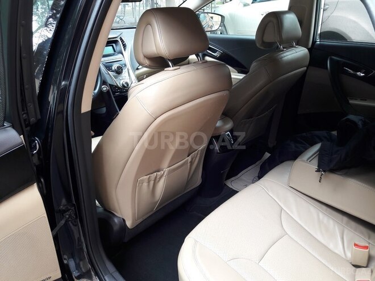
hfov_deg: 63.4
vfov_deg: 49.7
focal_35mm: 28
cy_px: 140
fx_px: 303
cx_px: 188
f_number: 1.9
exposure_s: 1/33
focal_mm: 3.7
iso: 50
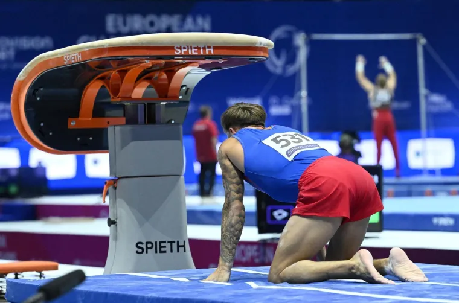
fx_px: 1843
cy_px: 152
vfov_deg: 9.4
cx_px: 230
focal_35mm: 145
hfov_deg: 14.2
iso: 6400
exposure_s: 1/1250
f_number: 4
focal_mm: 145
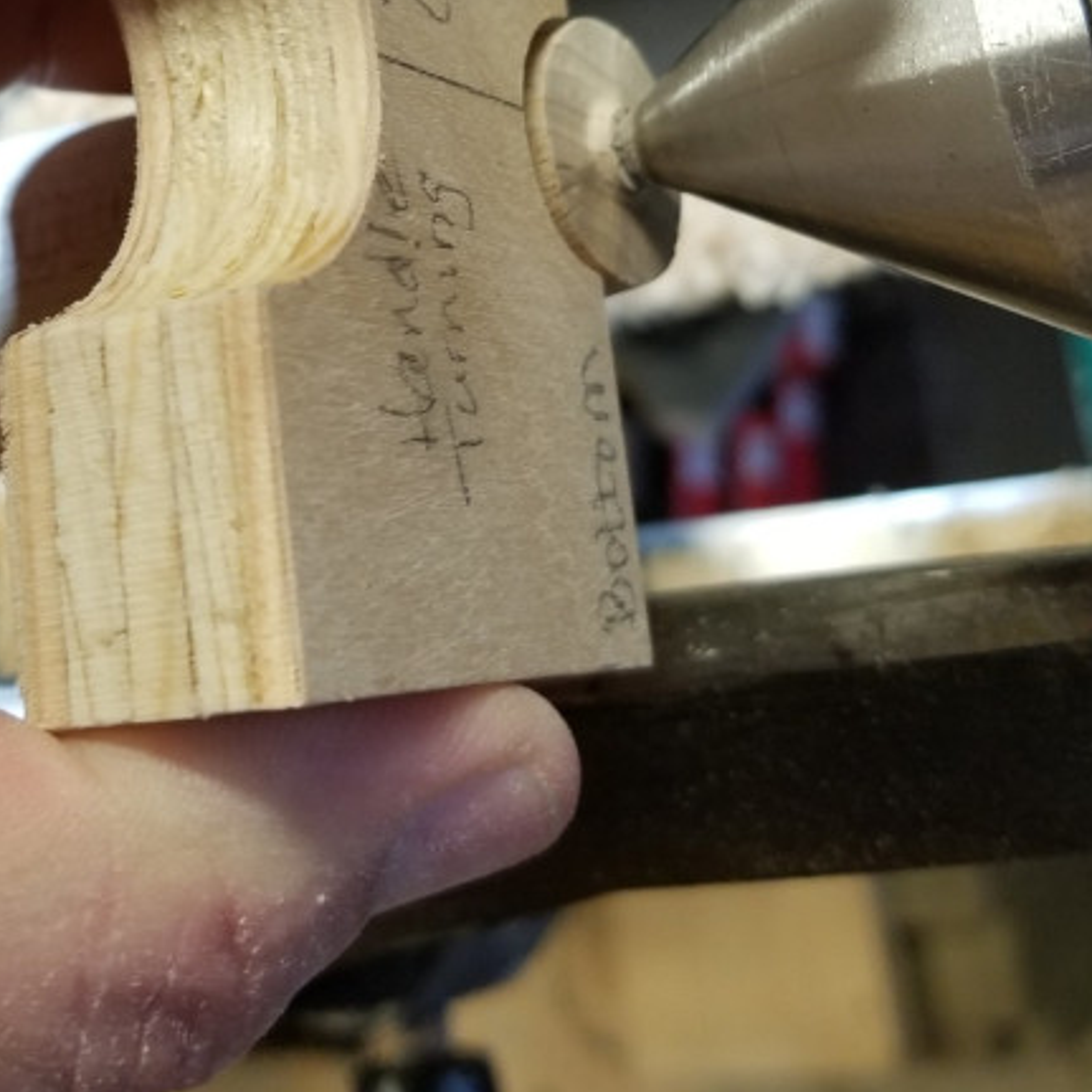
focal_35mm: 55
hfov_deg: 30.6
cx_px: 294
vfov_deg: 30.4
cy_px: 231
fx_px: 1963
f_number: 1.7
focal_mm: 4.25
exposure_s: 1/60
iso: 250
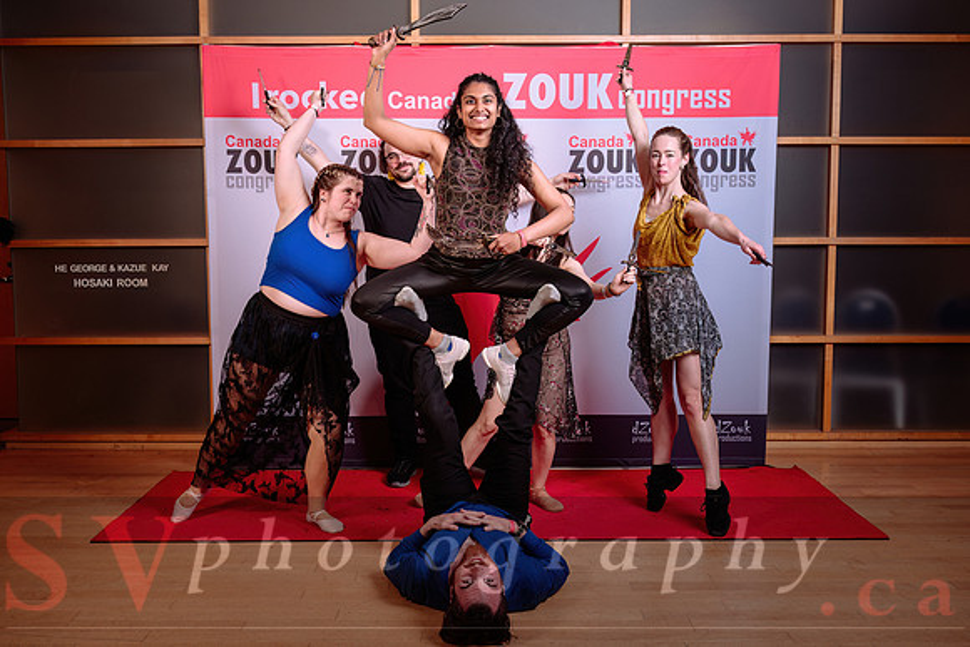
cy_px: 307
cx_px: 474
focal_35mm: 36
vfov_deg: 36.9
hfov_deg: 53.2
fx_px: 969
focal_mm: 32
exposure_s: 1/160
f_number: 5.6
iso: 100
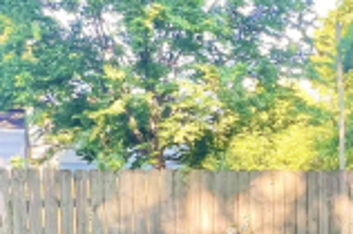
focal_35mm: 57
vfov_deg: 23.0
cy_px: 218
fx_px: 558
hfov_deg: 32.2
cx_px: 356
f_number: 1.8
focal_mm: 1.57
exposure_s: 1/99
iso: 80
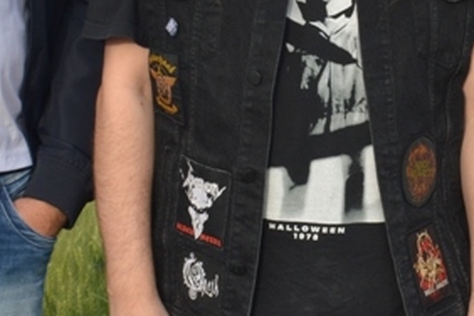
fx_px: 2291
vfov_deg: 7.8
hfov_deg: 11.7
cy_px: -28
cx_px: 461
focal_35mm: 174
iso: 100
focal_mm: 32
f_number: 6.3
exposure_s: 1/100
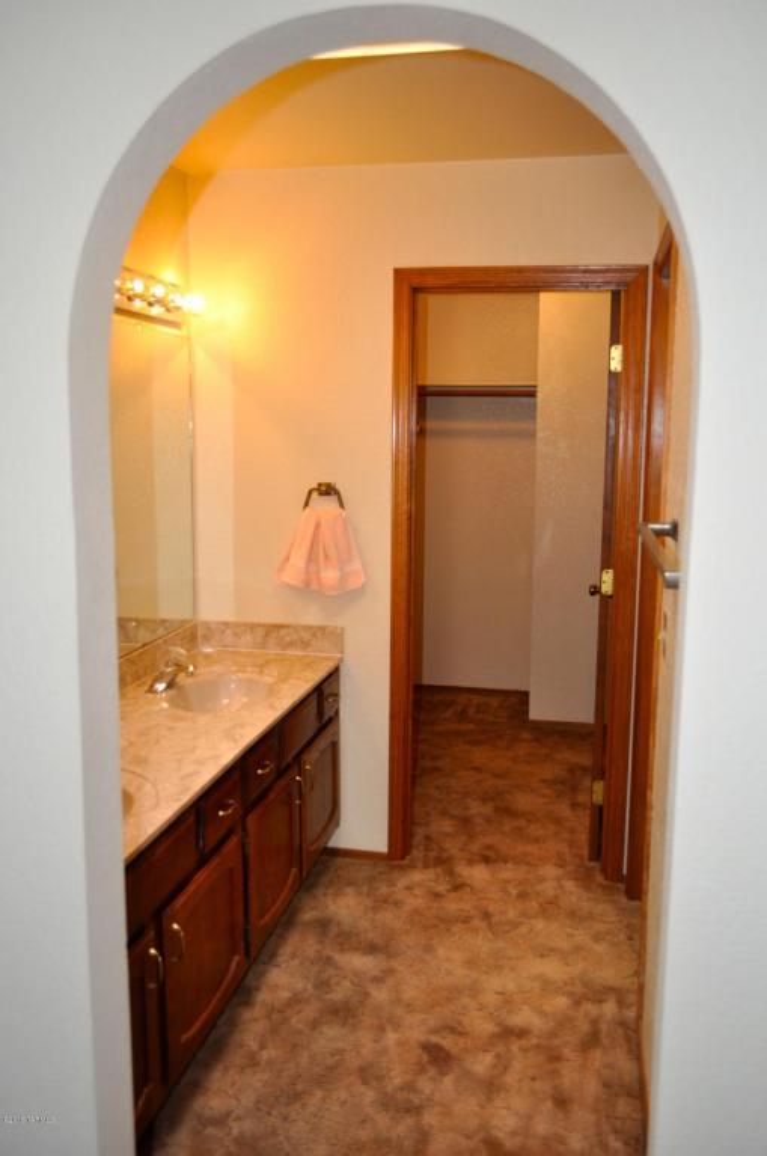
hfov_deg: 39.9
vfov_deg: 57.3
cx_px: 384
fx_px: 1058
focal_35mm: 33
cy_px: 578
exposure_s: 1/125
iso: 500
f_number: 3.8
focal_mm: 22
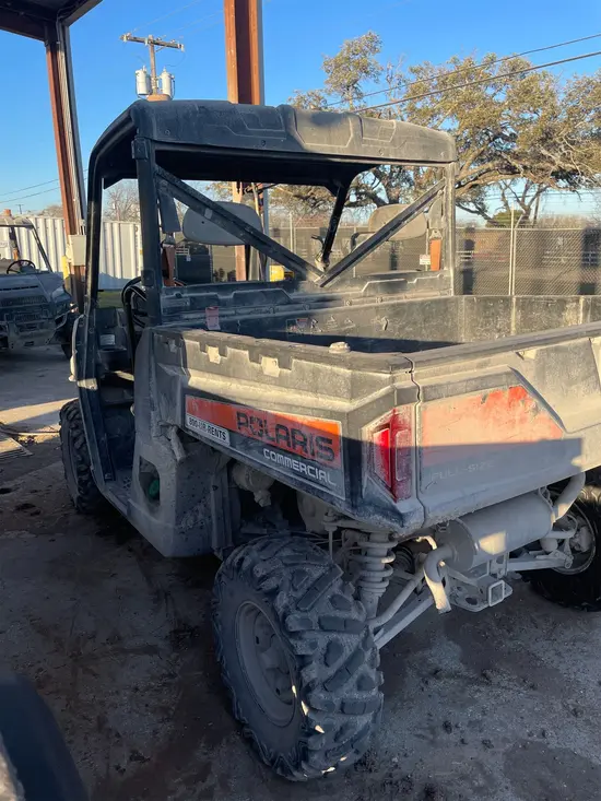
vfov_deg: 67.3
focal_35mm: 26
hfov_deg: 53.1
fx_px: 602
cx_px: 300
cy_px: 400
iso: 50
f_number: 1.6
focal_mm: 4.2
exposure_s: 1/1335
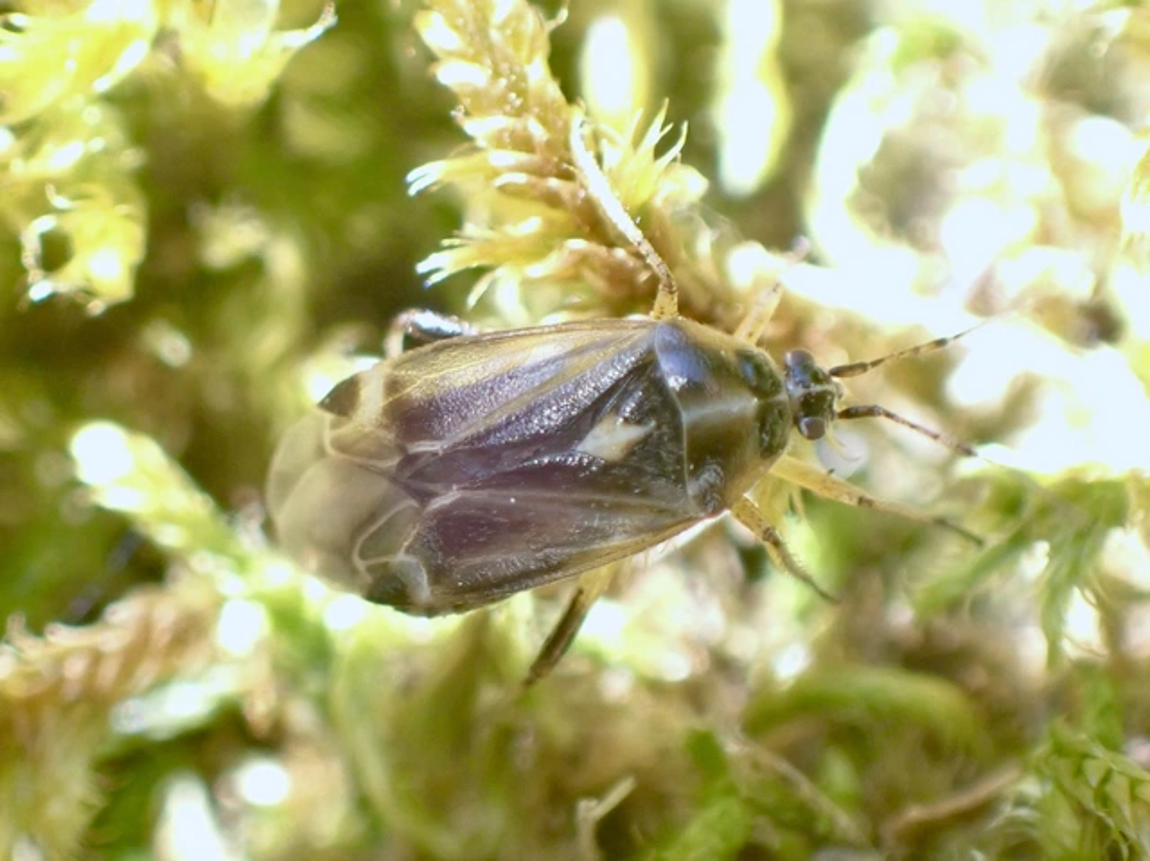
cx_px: 575
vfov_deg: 14.8
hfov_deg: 19.7
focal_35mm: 100
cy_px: 430
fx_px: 3320
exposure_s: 1/200
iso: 500
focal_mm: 18
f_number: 4.9
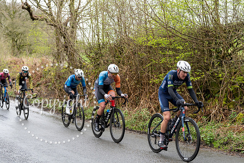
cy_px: 82
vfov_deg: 19.5
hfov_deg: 28.8
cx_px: 122
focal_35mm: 70
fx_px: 475
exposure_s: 1/1000
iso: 1250
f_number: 3.5
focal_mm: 70
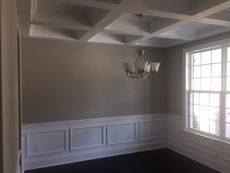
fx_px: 199
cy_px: 89
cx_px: 118
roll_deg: +0.0
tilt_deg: -2.0
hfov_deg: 60.0
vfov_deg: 46.8
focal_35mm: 30
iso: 50
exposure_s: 1/30
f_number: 2.2
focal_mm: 4.15
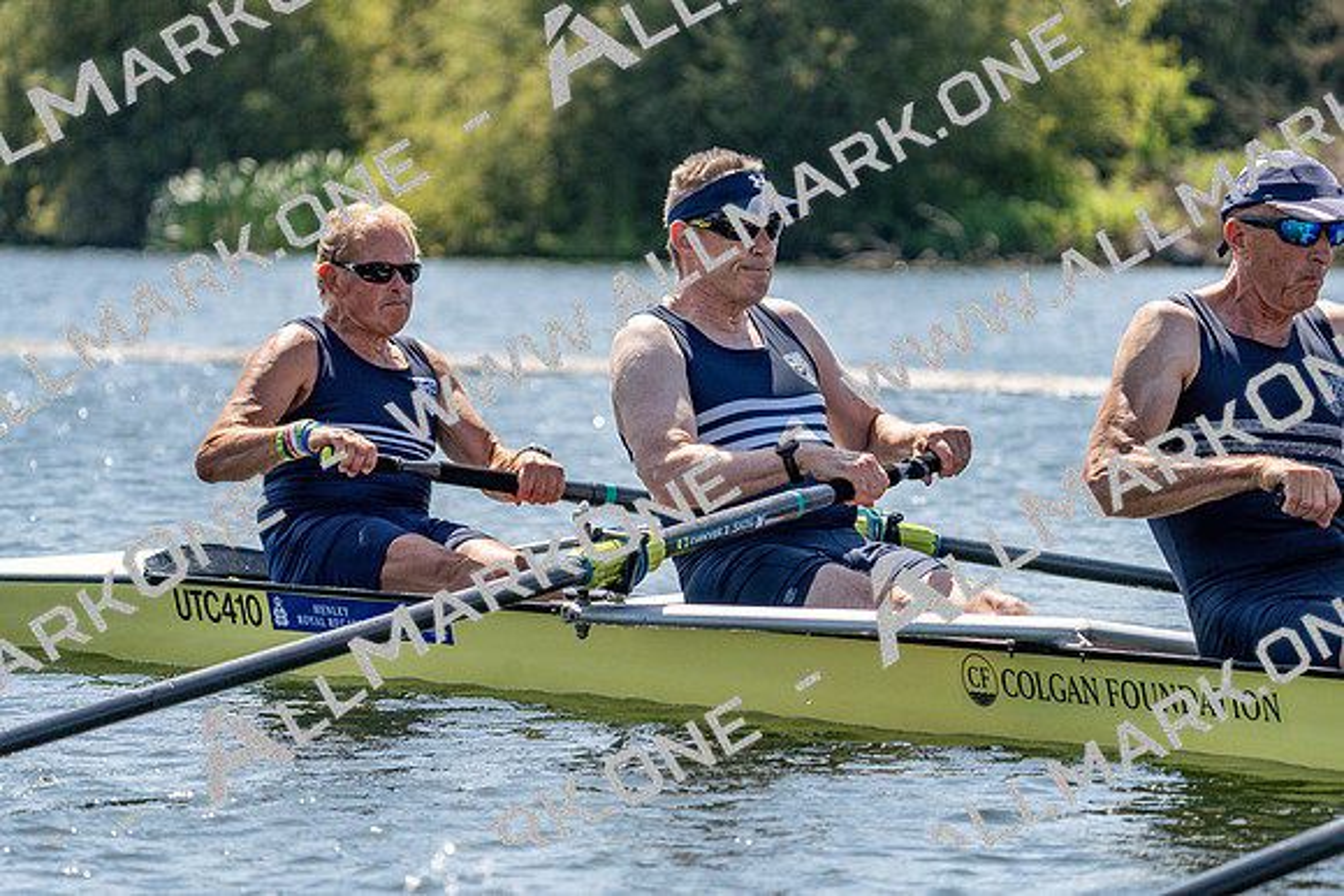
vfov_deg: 6.9
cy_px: 448
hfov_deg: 10.3
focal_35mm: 200
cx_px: 672
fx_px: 7468
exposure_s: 1/2000
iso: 400
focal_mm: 200
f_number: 5.6
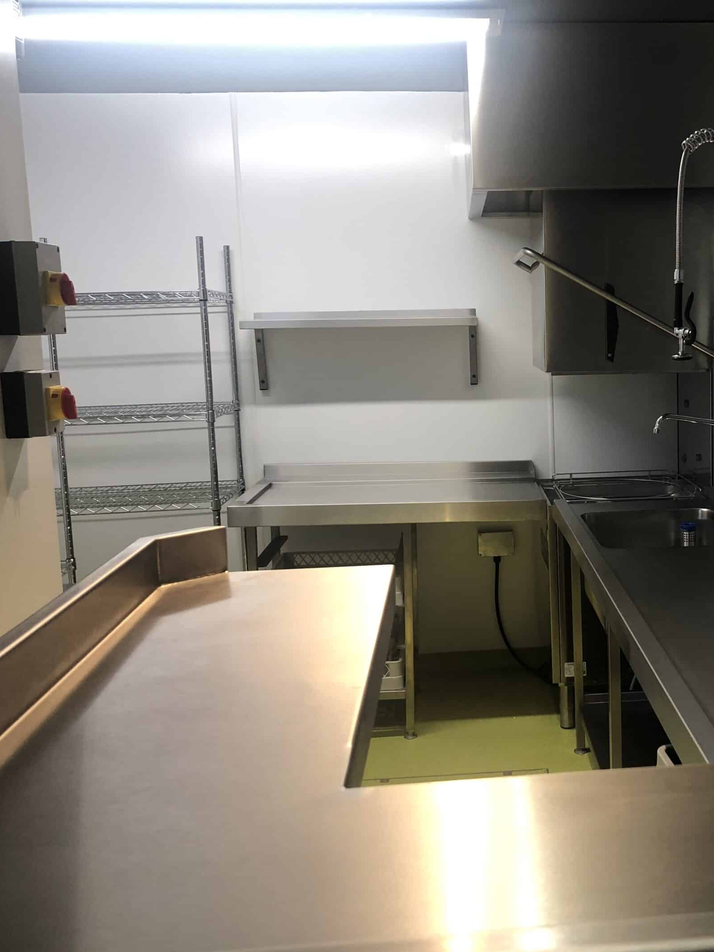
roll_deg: +1.8
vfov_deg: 49.0
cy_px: 477
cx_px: 562
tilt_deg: -9.3
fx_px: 1045
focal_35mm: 38
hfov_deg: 36.6
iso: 32
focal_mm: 3.99
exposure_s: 1/33
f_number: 1.8
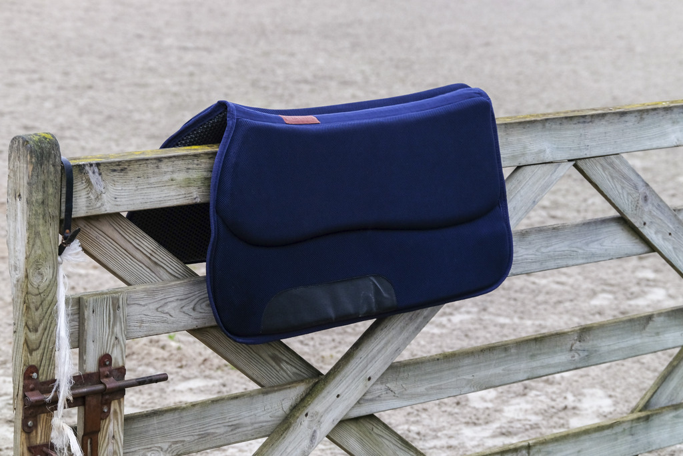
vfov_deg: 12.0
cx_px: 342
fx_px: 2163
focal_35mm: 114
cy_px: 228
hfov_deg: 17.9
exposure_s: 1/125
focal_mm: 75.7
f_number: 5.6
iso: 800
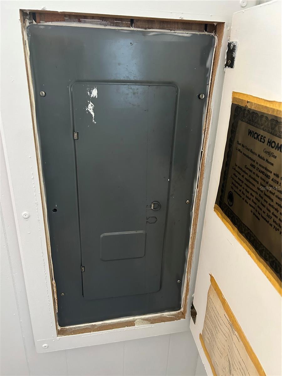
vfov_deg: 67.3
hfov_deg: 53.1
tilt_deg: -21.9
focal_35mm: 26
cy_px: 188
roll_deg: -2.0
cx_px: 141
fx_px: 282
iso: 400
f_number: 1.5
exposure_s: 1/60
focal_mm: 5.7
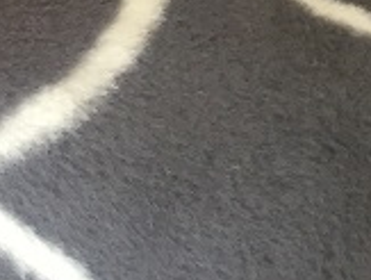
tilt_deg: -39.8
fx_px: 1525
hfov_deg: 12.2
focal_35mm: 142
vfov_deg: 10.1
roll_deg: -1.9
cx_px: -391
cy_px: -159
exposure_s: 1/33
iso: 125
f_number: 2.2
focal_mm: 4.15
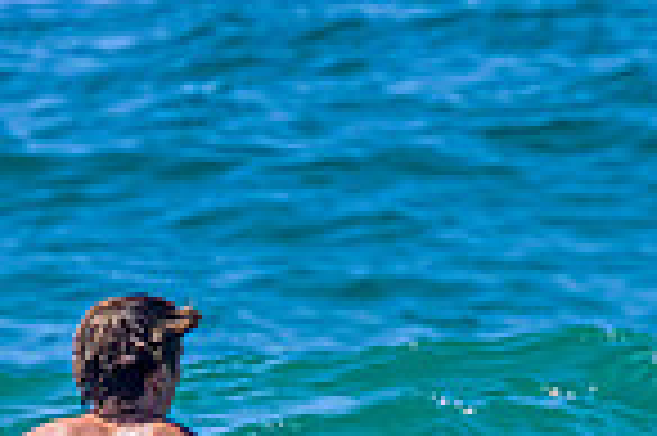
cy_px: 645
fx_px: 69472
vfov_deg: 0.4
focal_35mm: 3811
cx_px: 341
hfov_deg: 0.5
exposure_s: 1/2000
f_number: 11
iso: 2000
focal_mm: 800
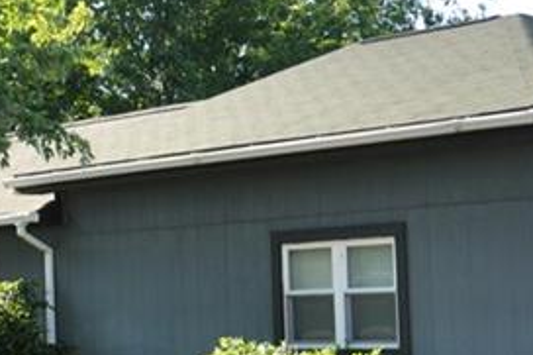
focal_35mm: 141
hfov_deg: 13.6
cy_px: 185
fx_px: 2084
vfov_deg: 9.7
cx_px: -296
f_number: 7.1
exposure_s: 1/200
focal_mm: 25
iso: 200
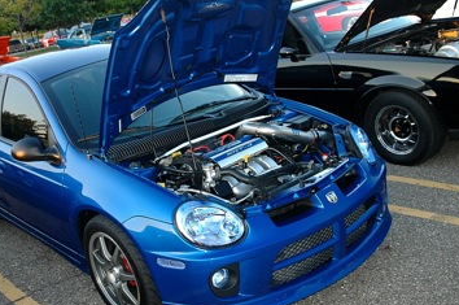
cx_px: 184
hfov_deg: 46.2
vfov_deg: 31.8
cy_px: 152
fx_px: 535
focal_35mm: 42
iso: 400
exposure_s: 1/50
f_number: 4
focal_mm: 22
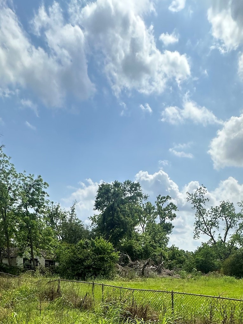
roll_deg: -7.2
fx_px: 262
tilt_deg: -6.9
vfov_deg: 53.8
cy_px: 302
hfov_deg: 49.5
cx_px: 142
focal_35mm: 28
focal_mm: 2.22
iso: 50
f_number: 2.2
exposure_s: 1/3401
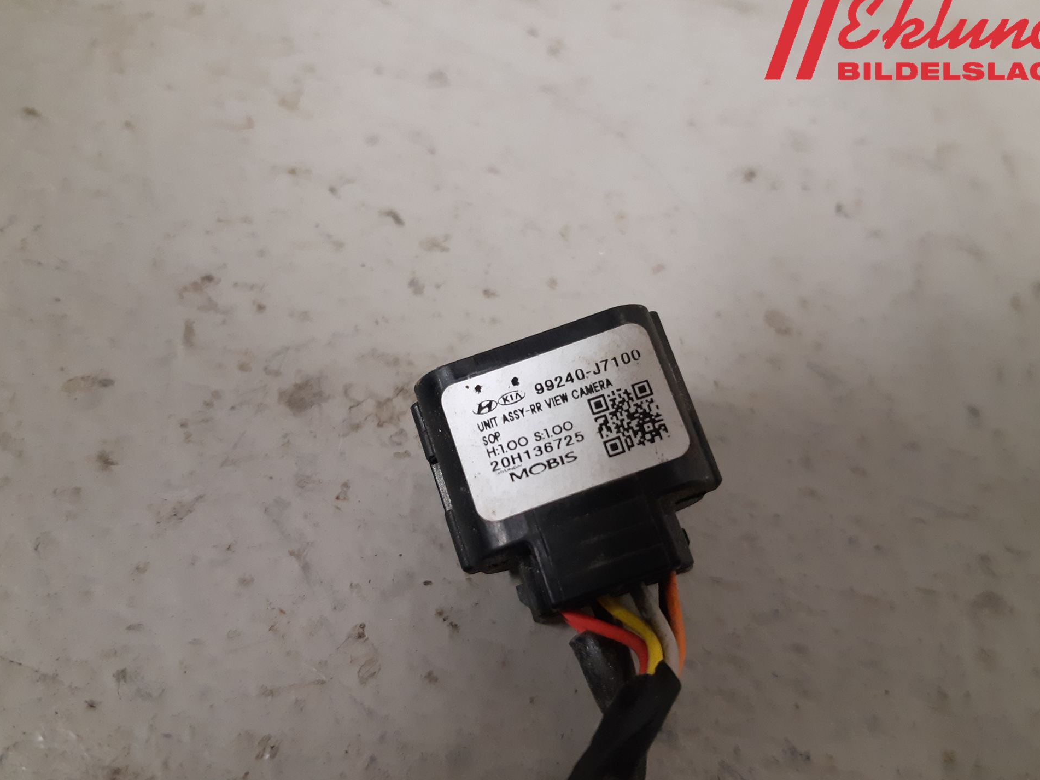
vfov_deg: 49.7
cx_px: 540
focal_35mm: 28
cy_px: 408
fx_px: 841
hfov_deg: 63.4
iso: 250
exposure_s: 1/50
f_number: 1.7
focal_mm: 3.93
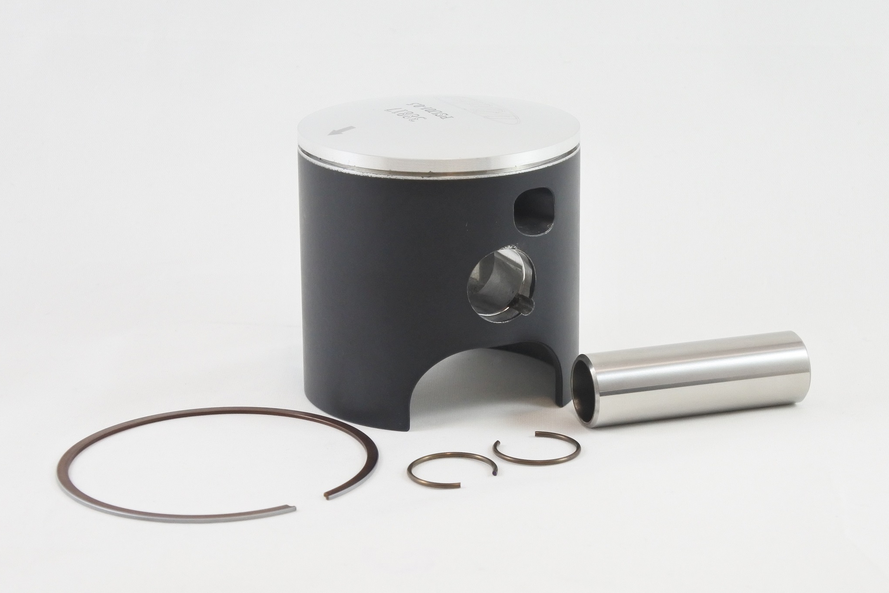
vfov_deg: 20.9
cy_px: 294
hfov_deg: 31.0
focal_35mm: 65
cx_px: 445
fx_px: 1605
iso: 720
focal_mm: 24
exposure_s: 1/125
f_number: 5
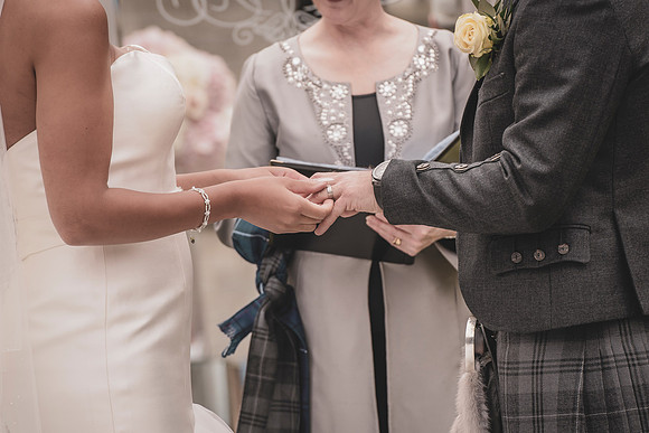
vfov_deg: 5.0
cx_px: 353
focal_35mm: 273
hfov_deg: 7.5
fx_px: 4919
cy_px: 199
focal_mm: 200
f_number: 5.6
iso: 250
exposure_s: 1/320
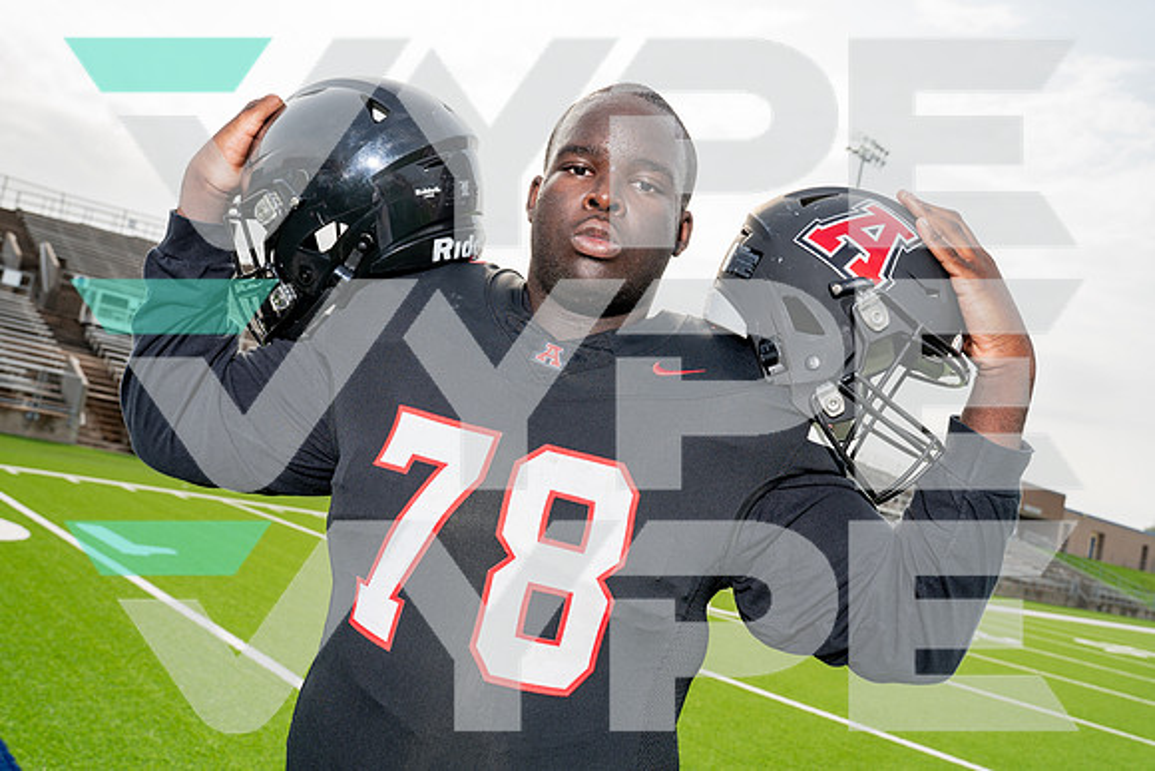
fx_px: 1027
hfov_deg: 58.7
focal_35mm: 32
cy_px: 386
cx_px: 578
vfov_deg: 41.1
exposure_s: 1/250
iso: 100
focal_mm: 32
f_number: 6.3
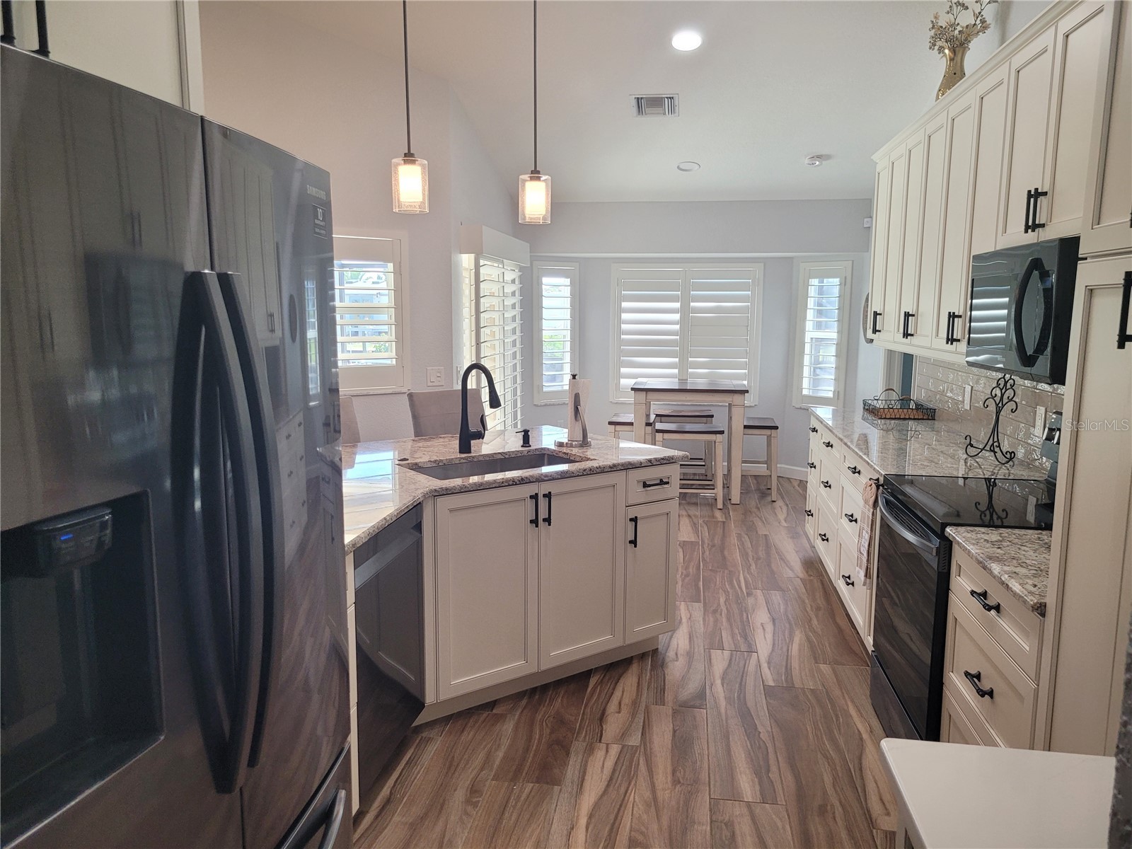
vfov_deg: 53.1
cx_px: 566
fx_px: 850
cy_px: 424
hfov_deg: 67.3
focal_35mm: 26
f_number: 1.8
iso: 160
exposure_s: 1/120
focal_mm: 5.4
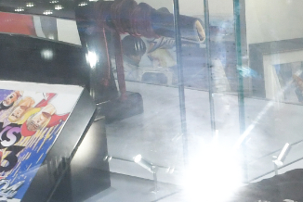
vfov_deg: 10.2
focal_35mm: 134
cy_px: 204
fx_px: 1129
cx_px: 409
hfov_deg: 14.6
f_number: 8
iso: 1000
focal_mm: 18
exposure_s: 1/125
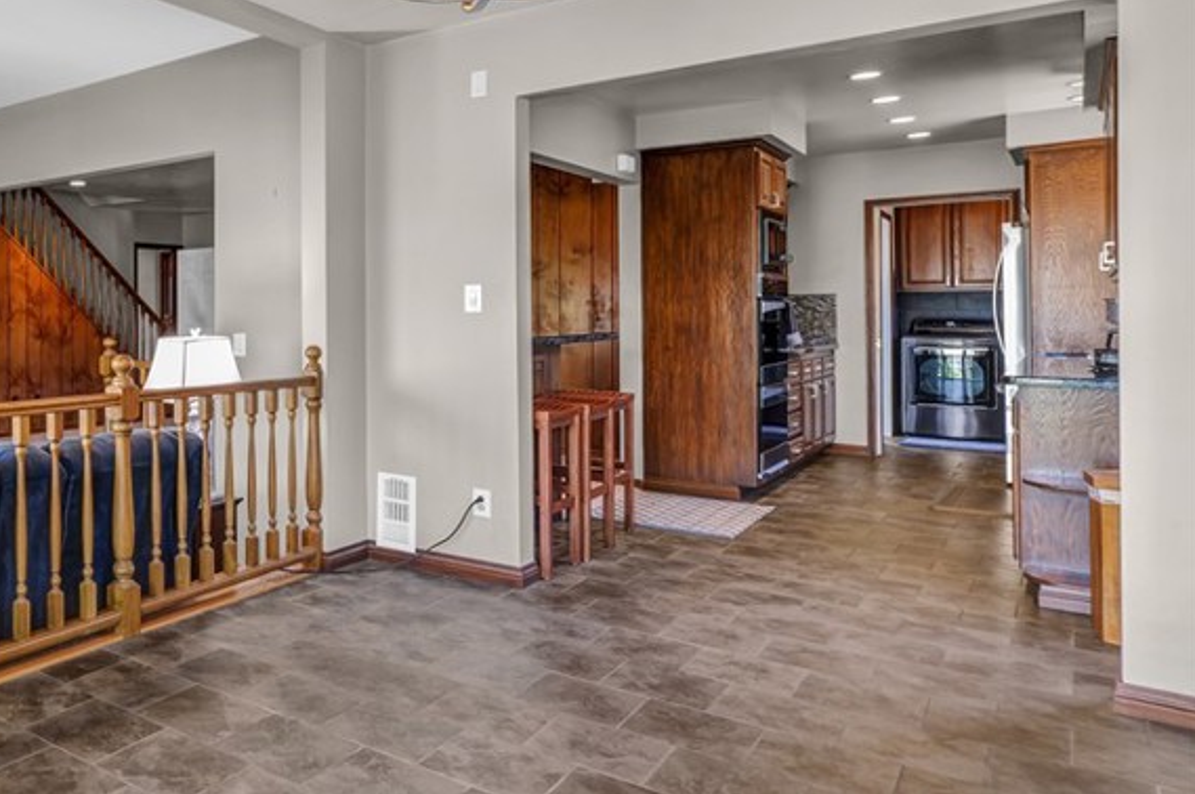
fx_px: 895
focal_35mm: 27
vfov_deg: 47.1
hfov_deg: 58.0
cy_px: 270
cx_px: 124
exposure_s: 1/10
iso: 500
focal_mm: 15
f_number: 8
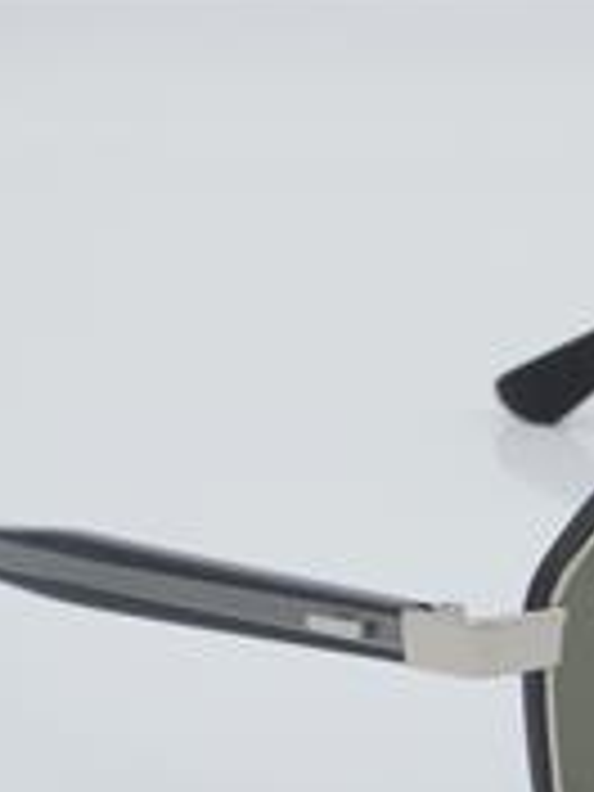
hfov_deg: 9.0
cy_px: 576
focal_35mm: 164
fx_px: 3752
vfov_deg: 12.0
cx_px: 598
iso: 100
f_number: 32
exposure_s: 1/4
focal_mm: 50
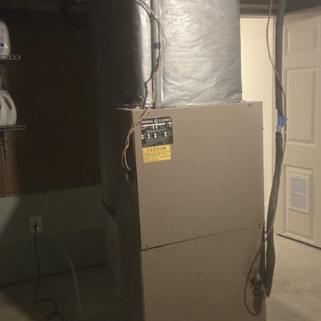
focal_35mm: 37
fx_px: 388
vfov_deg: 44.9
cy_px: 154
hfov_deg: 44.9
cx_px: 167
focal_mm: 5.4
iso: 1000
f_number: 1.8
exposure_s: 1/60
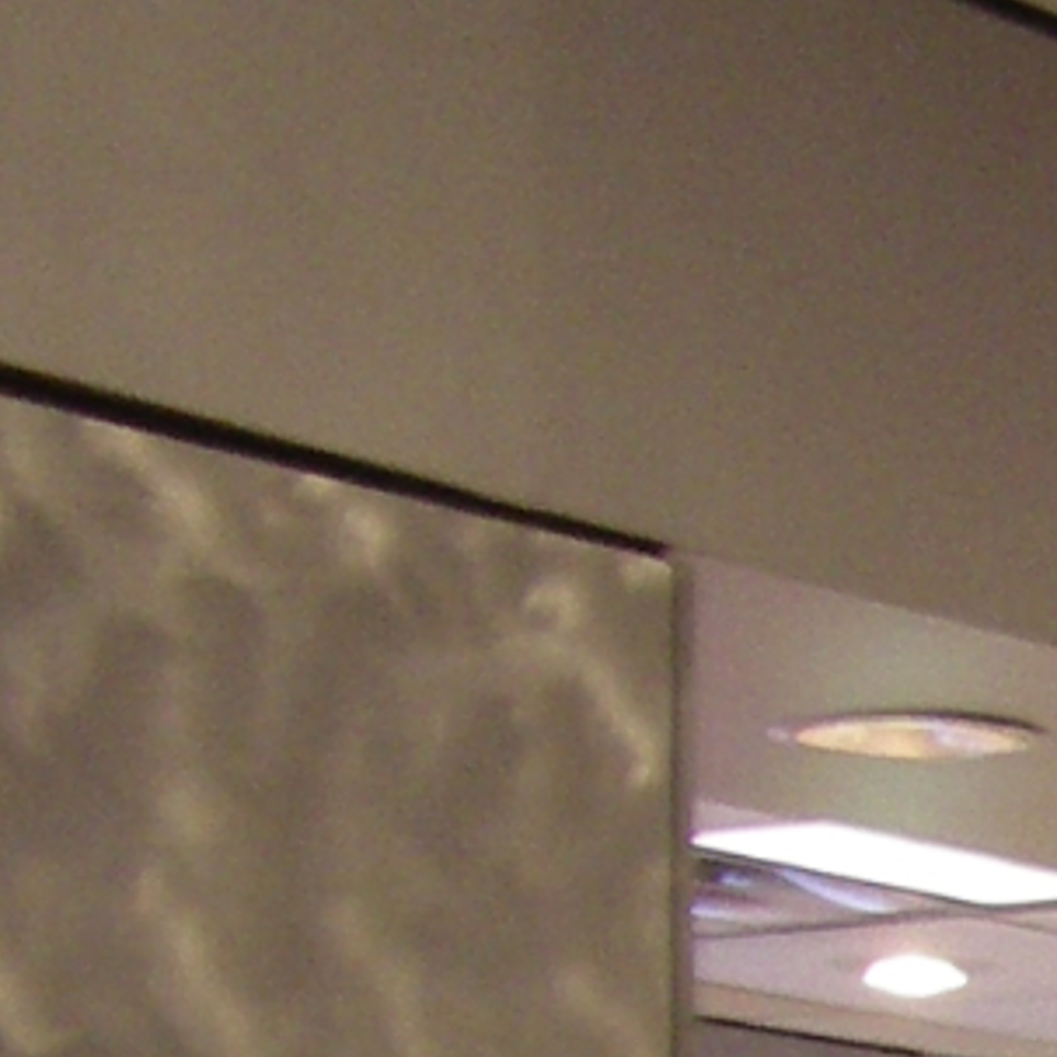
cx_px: 3115
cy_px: 2208
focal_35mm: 209
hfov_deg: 7.4
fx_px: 7220
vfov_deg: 7.9
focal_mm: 5.8
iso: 160
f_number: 2.6
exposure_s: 1/10
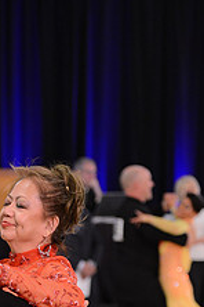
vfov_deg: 9.5
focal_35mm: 214
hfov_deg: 6.4
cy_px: 389
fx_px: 1819
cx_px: -8
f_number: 2.8
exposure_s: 1/250
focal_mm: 82
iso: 2500
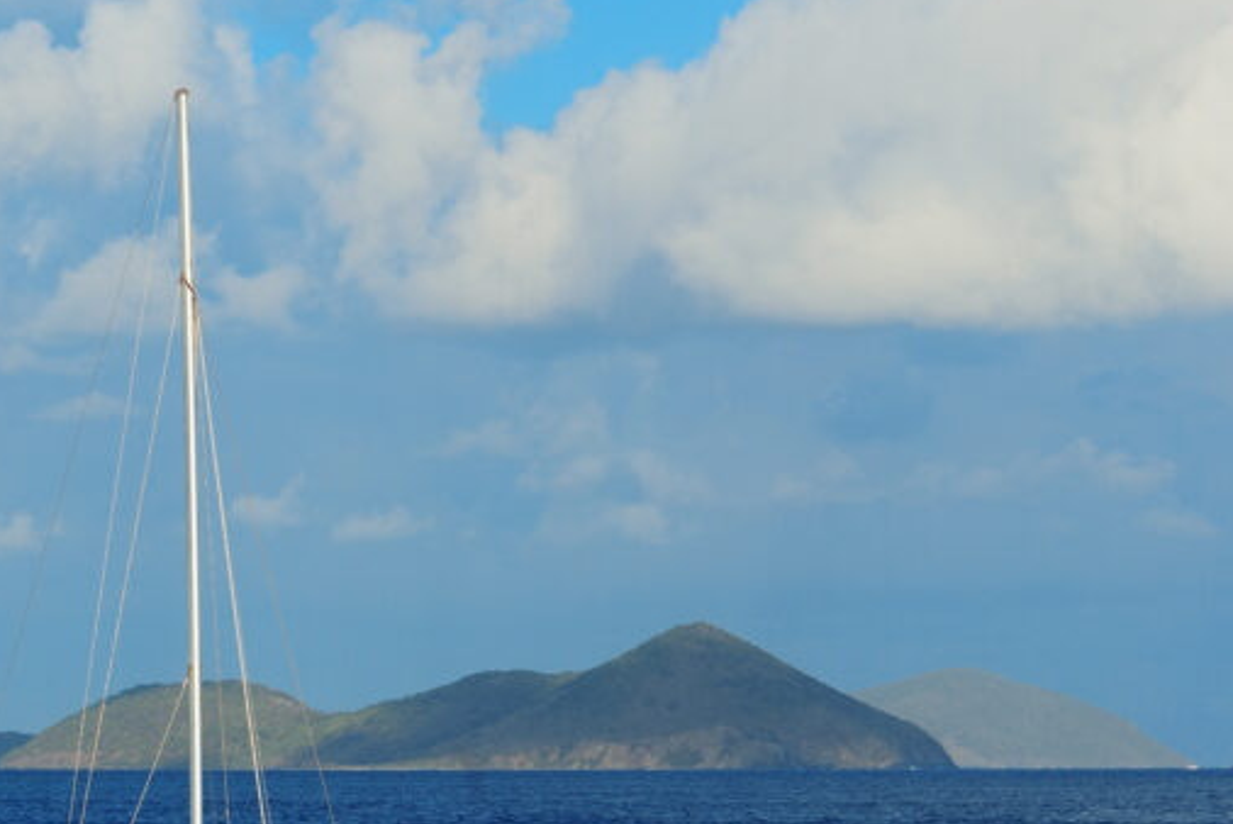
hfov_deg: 11.0
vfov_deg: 7.4
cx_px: 105
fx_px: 6374
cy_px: 506
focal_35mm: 186
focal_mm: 92
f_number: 10
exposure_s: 1/500
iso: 200
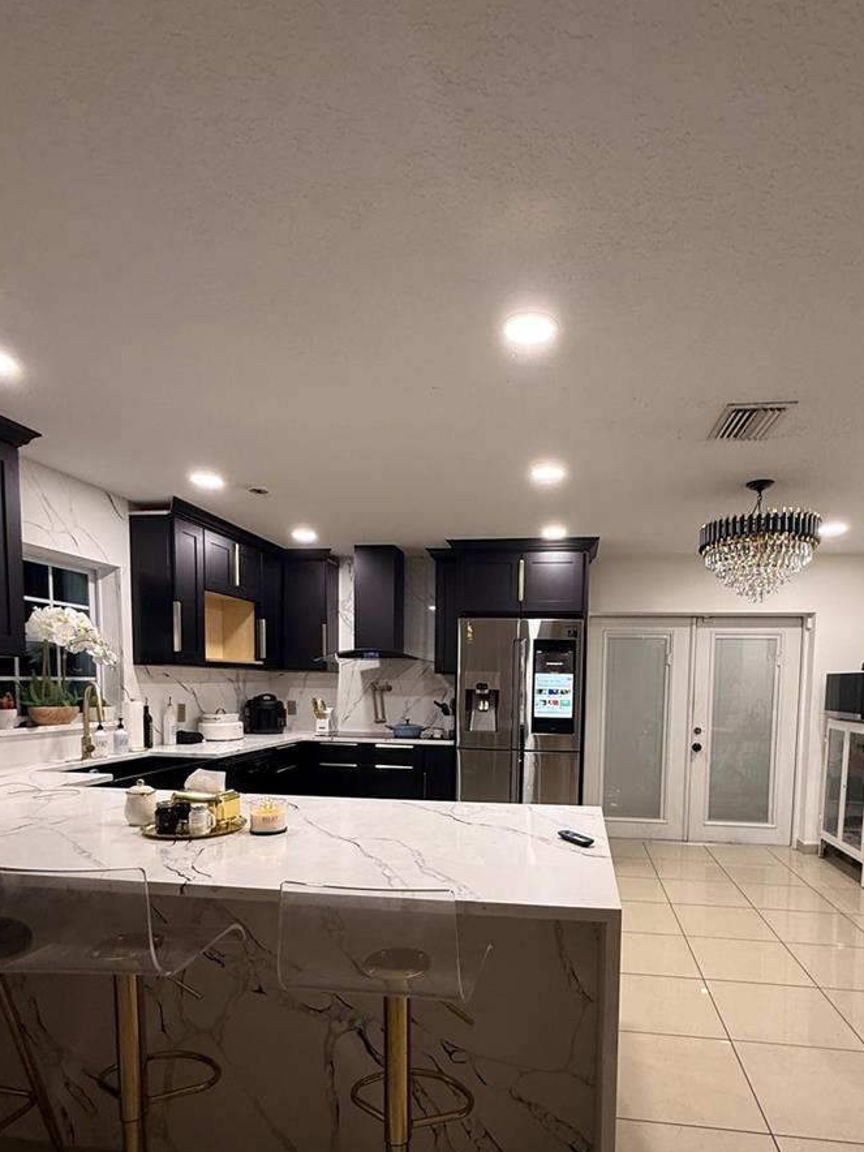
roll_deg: -1.1
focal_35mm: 19
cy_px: 731
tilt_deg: -2.0
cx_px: 489
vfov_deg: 82.8
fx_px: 632
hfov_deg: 68.4
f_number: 2.2
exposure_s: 1/60
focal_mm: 2.22
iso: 200
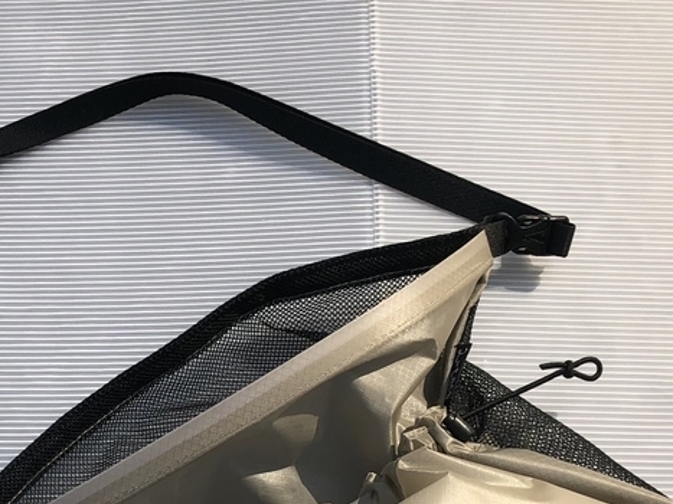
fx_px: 1399
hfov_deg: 26.9
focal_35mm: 72
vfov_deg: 19.8
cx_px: 231
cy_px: 504
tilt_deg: -69.9
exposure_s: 1/2857
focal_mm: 4
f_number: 1.8
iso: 20
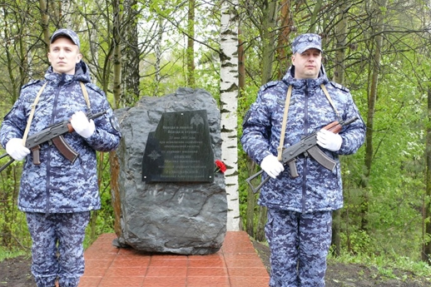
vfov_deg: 24.6
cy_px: 136
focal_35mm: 55
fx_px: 658
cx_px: 214
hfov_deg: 36.3
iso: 125
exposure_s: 1/125
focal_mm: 13.97
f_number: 3.1
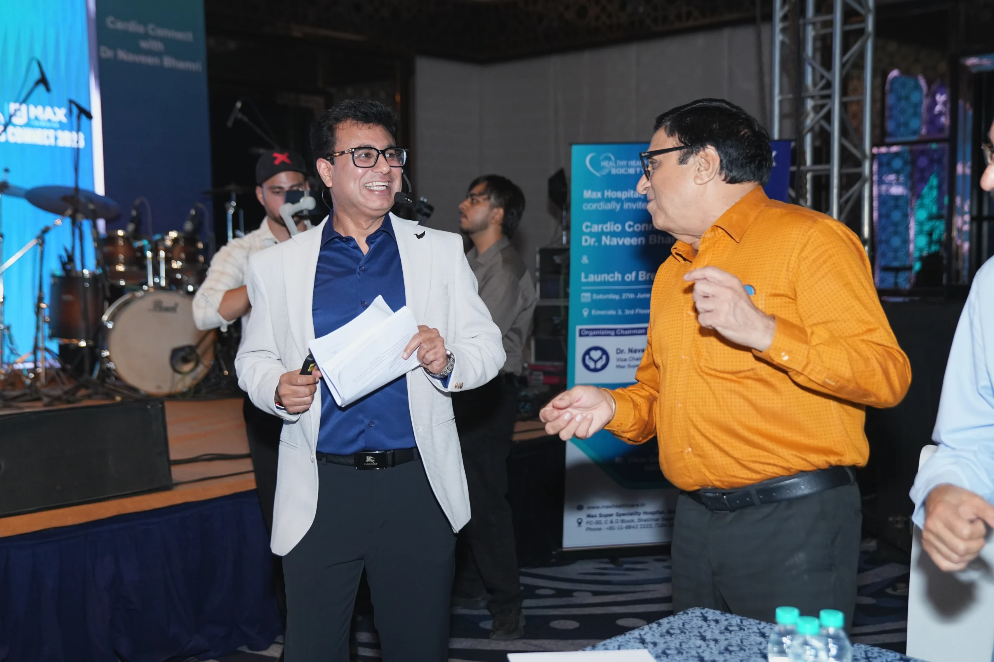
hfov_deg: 45.4
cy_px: 331
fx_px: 1187
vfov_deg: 31.2
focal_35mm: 43
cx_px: 497
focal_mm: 43
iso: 2500
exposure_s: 1/200
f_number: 2.8
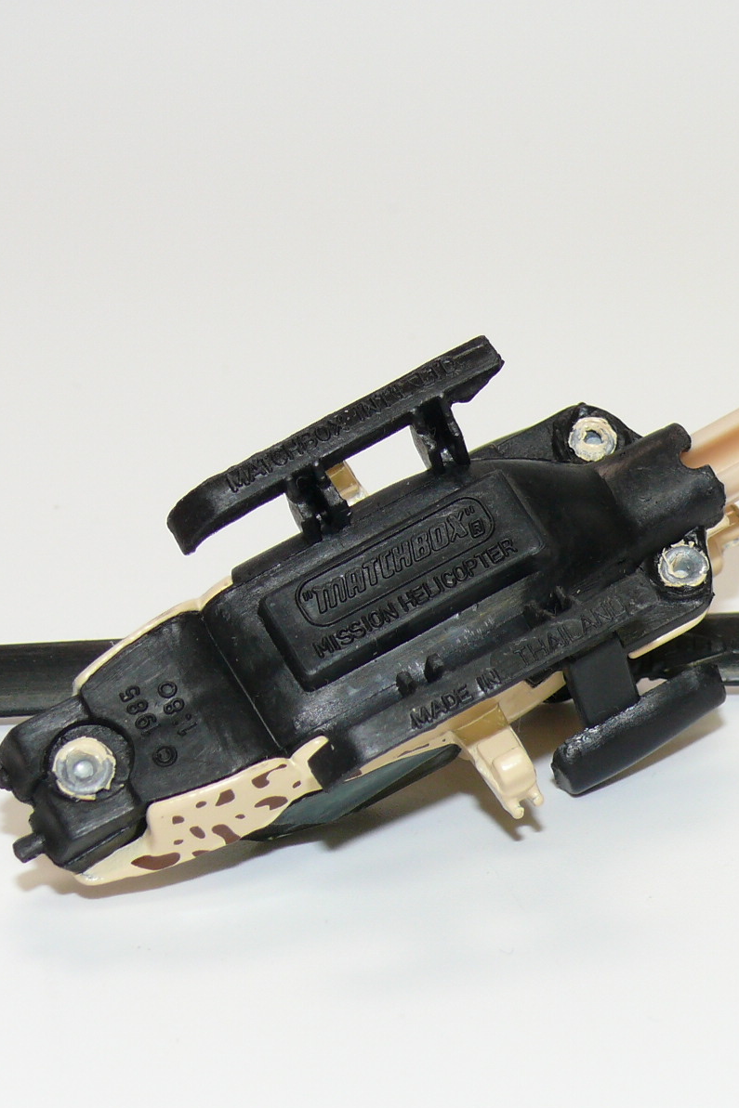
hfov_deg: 12.1
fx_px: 3480
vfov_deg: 18.1
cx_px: 555
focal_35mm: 113
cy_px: 556
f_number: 4
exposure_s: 1/30
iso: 100
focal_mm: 11.8
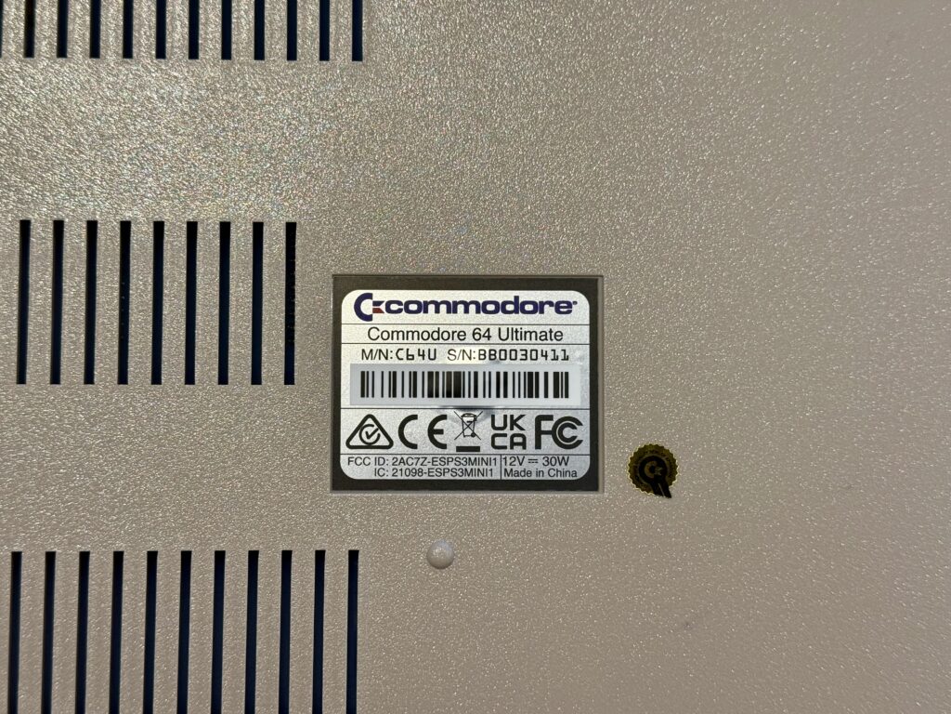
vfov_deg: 30.3
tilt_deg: -77.9
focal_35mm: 48
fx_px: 1319
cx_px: 476
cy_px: 357
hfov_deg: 39.7
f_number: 1.78
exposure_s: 1/50
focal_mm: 6.76
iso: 125
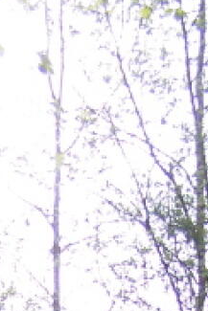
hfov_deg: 8.2
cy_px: 633
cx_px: -23
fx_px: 1437
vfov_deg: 11.2
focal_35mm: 166
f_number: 2.8
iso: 80
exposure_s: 1/200
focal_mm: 6.3
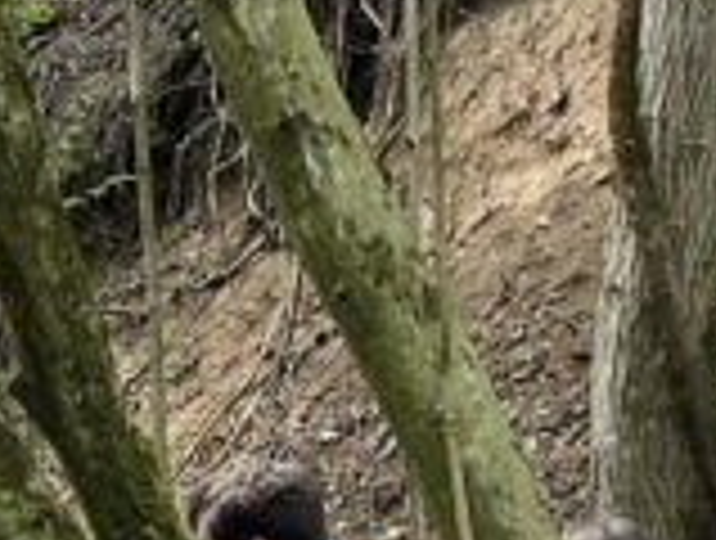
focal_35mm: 167
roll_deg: -0.8
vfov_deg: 8.9
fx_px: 3462
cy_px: 513
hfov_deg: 10.7
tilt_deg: +8.7
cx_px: -766
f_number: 1.6
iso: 50
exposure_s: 1/164
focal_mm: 5.1
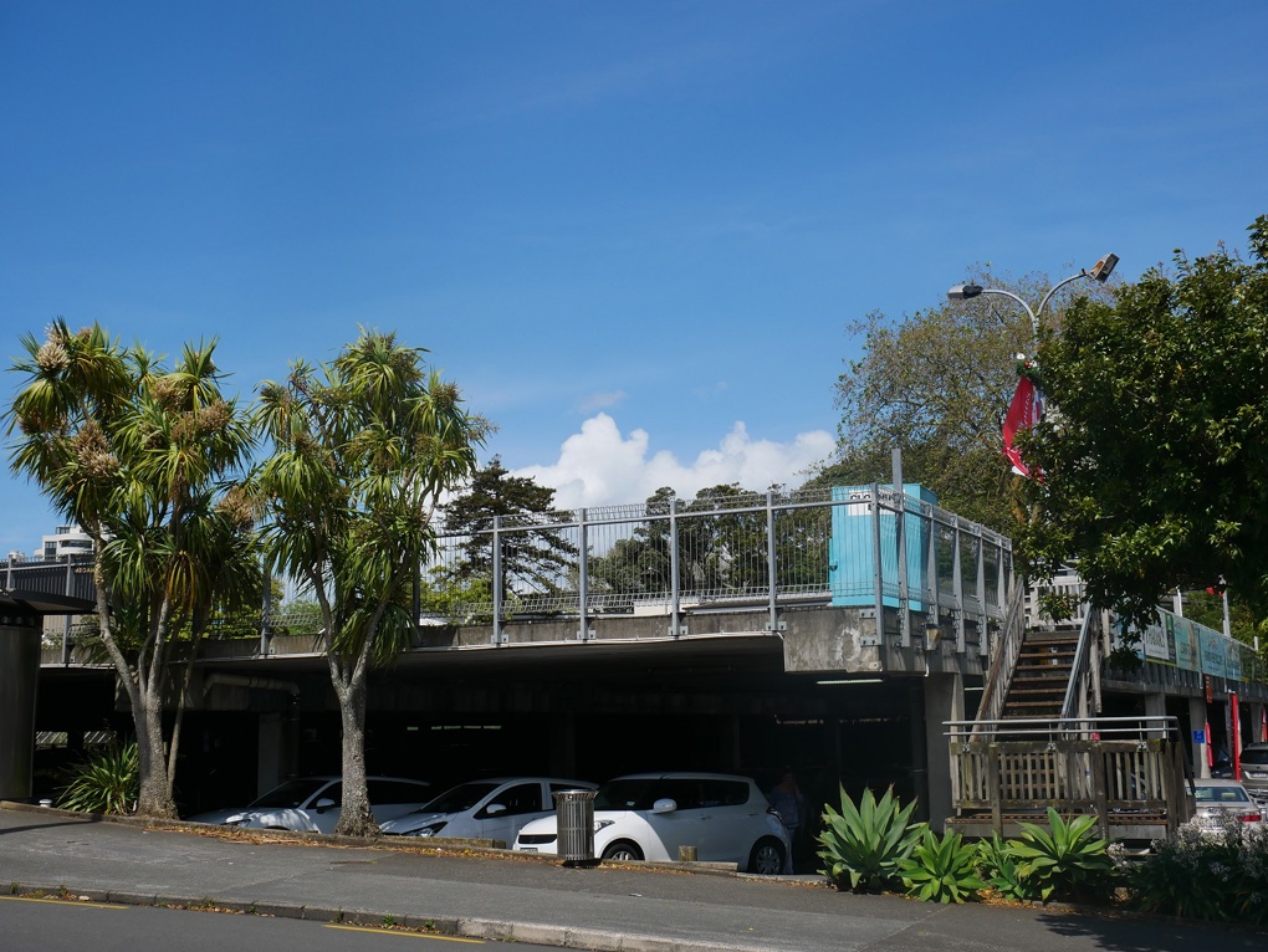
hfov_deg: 42.9
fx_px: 1612
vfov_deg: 32.9
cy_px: 476
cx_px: 634
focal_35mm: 44
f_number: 9
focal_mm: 22
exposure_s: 1/500
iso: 200
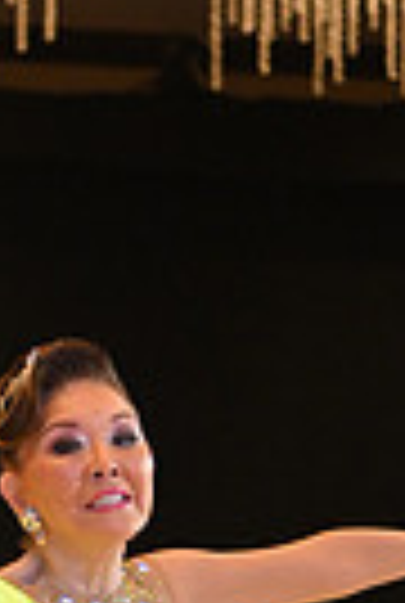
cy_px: 1134
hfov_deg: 4.1
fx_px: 5657
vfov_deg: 6.0
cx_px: -335
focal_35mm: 337
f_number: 4
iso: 1600
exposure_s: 1/400
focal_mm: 78
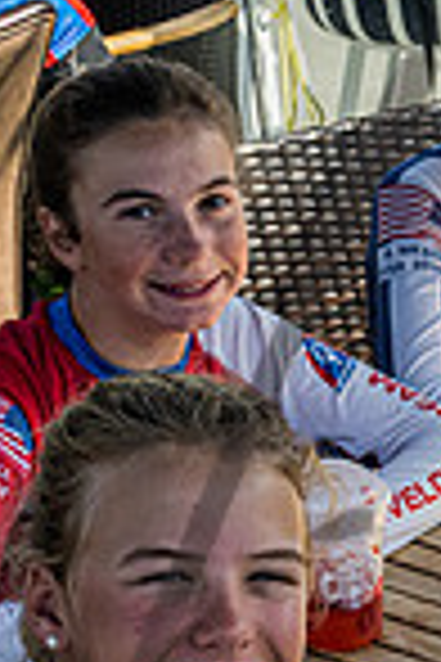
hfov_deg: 10.1
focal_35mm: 123
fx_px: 2260
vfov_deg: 16.4
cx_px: 961
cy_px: 616
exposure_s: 1/400
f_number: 10
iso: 800
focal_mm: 28
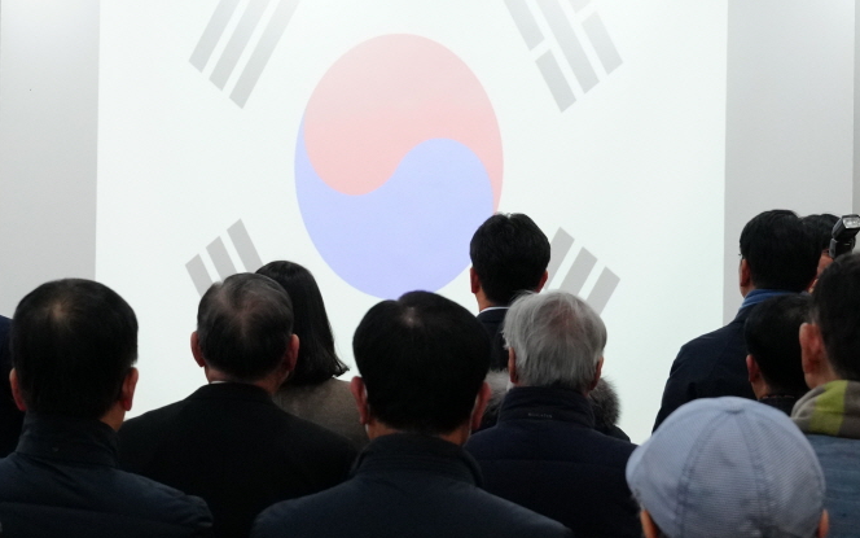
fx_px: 2203
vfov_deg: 13.9
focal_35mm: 94
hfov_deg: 21.9
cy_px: 161
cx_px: 206
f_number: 5.6
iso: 2500
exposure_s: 1/160
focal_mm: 34
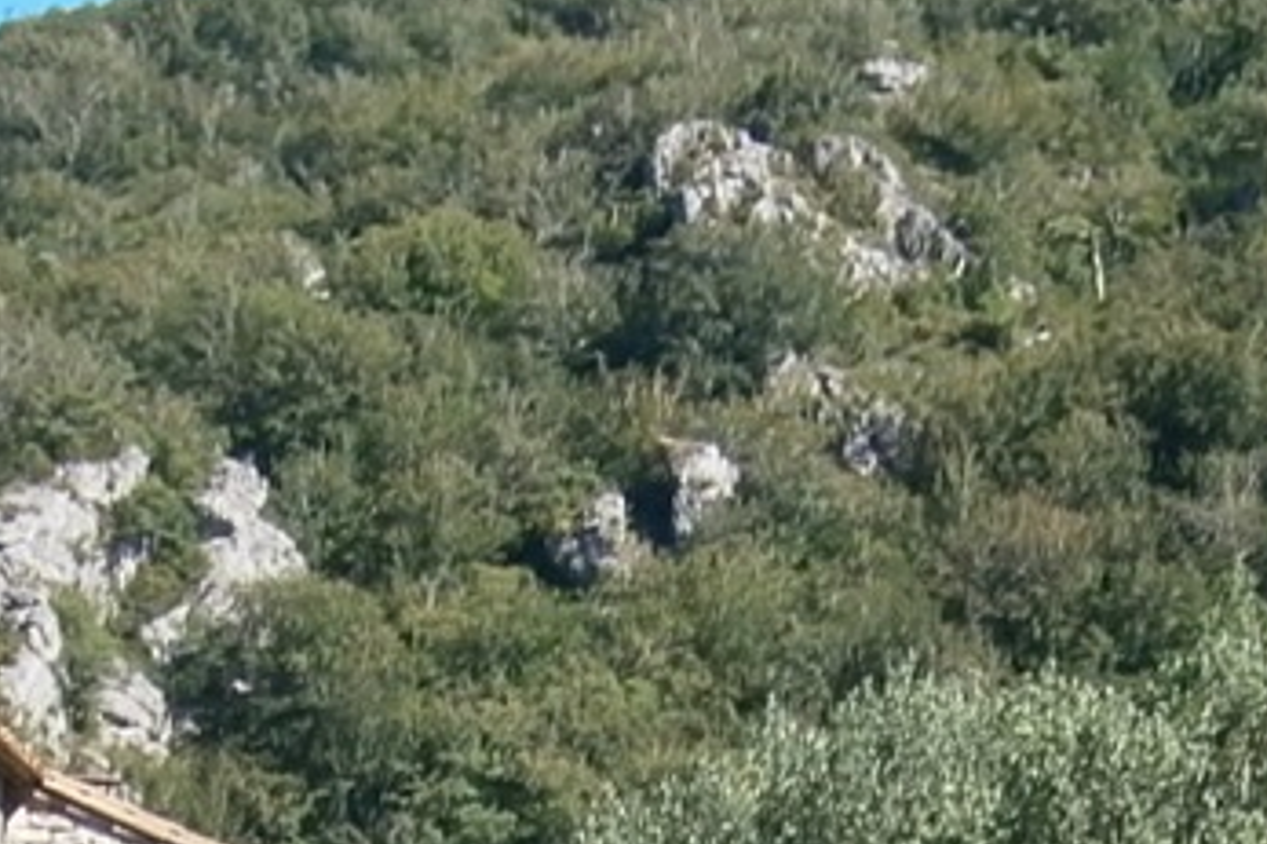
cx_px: 665
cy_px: 1721
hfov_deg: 13.6
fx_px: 5312
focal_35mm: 151
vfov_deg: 8.6
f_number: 8.7
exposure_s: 1/80
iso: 80
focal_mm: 6.4
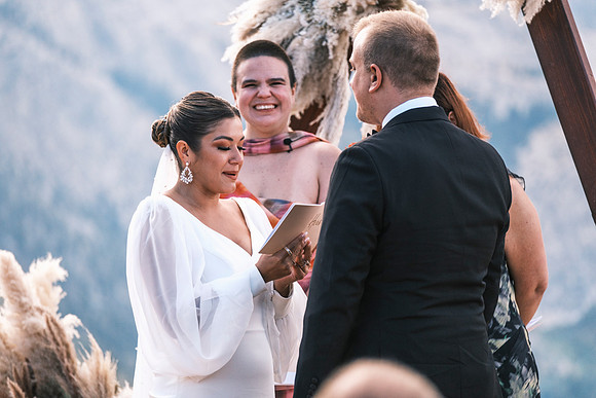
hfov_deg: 10.6
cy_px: 199
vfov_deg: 7.1
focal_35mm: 194
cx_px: 298
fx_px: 3212
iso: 400
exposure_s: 1/1600
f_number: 2.8
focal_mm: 129.2
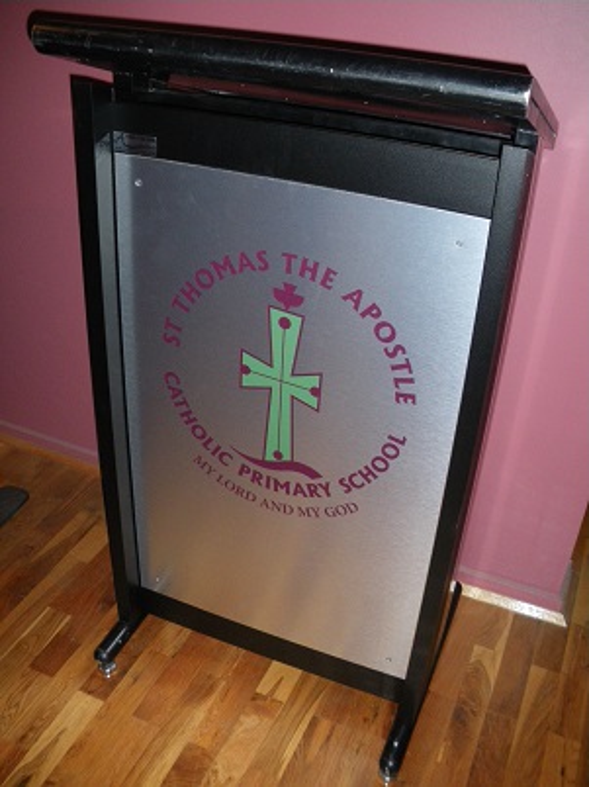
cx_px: 294
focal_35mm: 36
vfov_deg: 51.4
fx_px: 818
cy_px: 394
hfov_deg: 39.6
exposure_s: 1/50
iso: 400
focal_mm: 6.3
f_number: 3.5
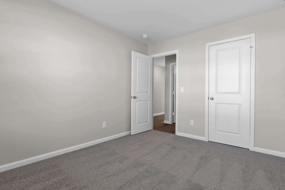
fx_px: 139
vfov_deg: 68.8
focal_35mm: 18
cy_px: 95
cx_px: 144
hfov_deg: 91.5
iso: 200
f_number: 6.3
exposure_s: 1/10
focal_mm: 11
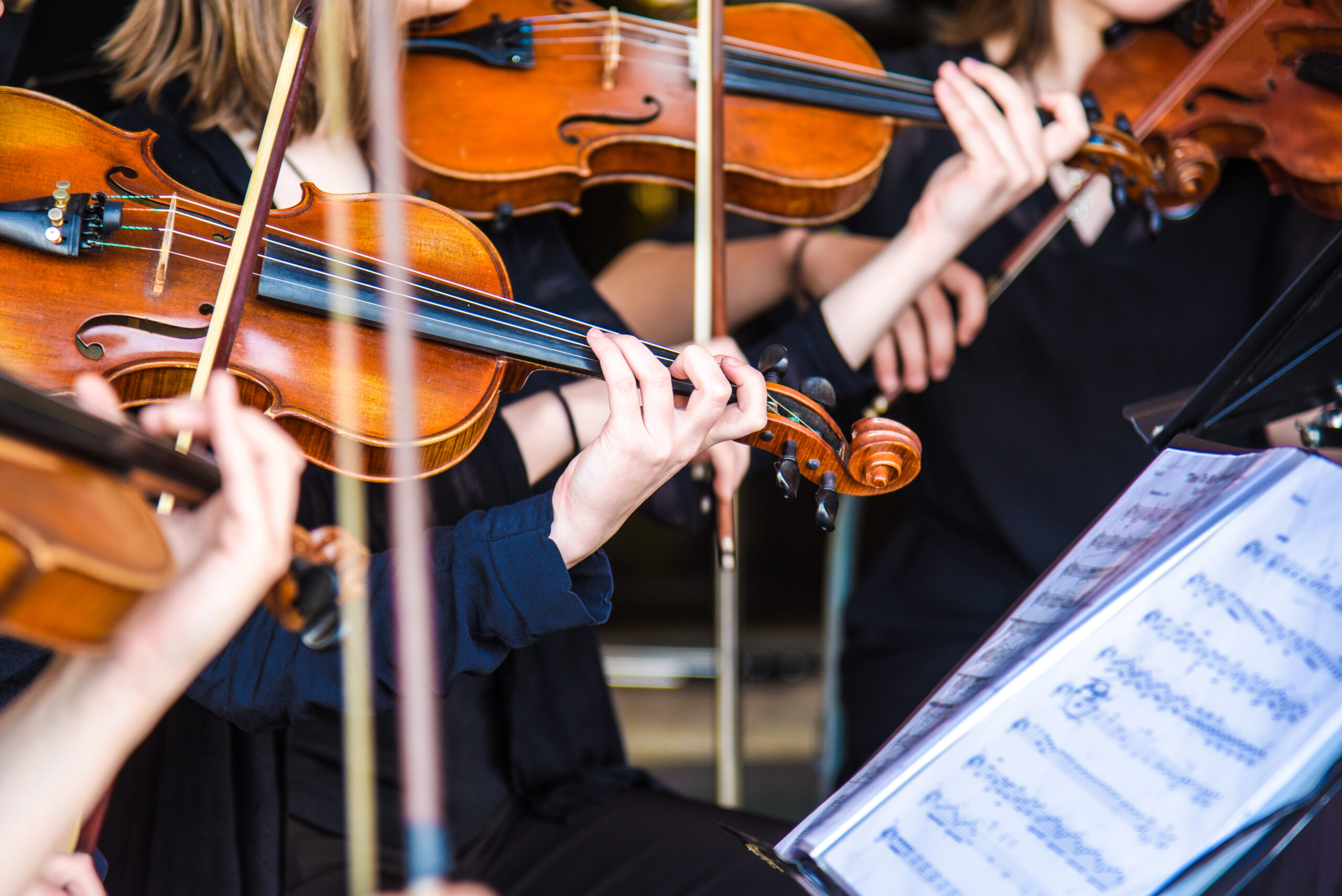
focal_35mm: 120
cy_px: 448
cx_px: 671
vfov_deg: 11.4
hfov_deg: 17.1
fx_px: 4475
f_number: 4
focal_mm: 120
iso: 200
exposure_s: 1/125
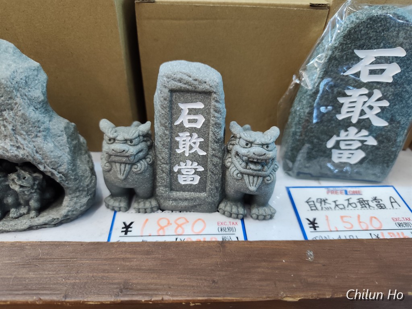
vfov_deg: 58.9
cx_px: 206
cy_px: 154
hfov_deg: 73.9
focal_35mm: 23
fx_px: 274
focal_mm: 6.07
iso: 500
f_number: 1.7
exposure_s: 1/120
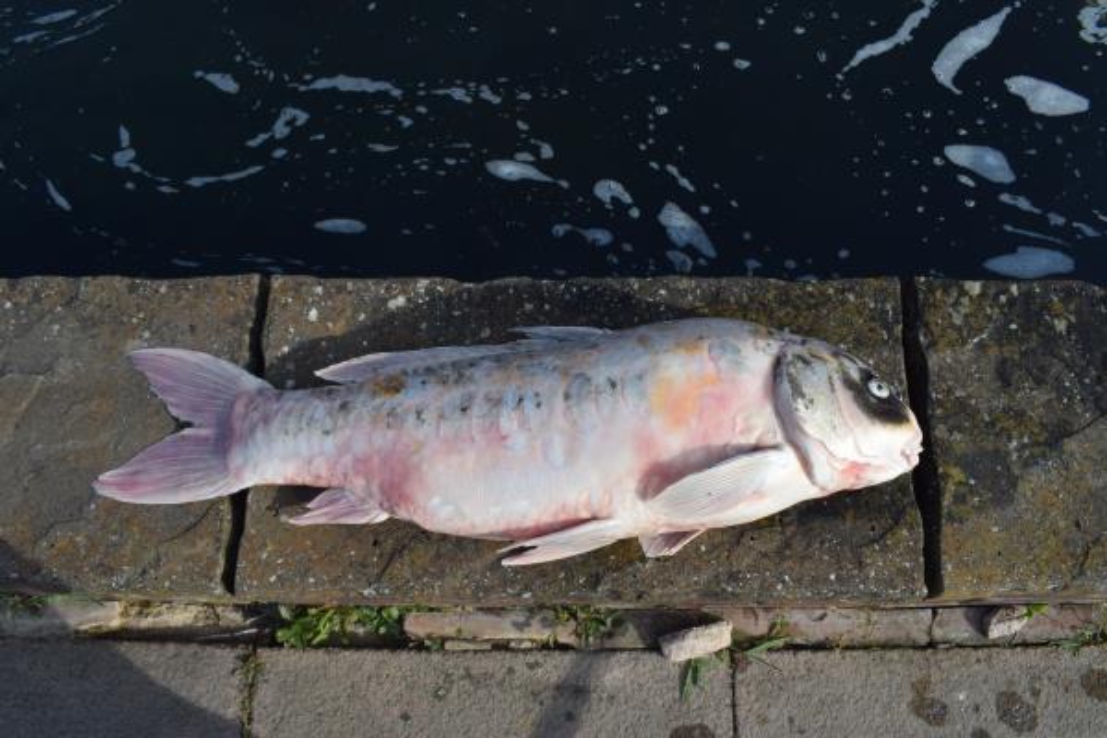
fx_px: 922
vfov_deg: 43.6
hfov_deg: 61.9
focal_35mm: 30
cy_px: 369
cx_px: 554
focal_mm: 20
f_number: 9
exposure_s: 1/320
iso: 200
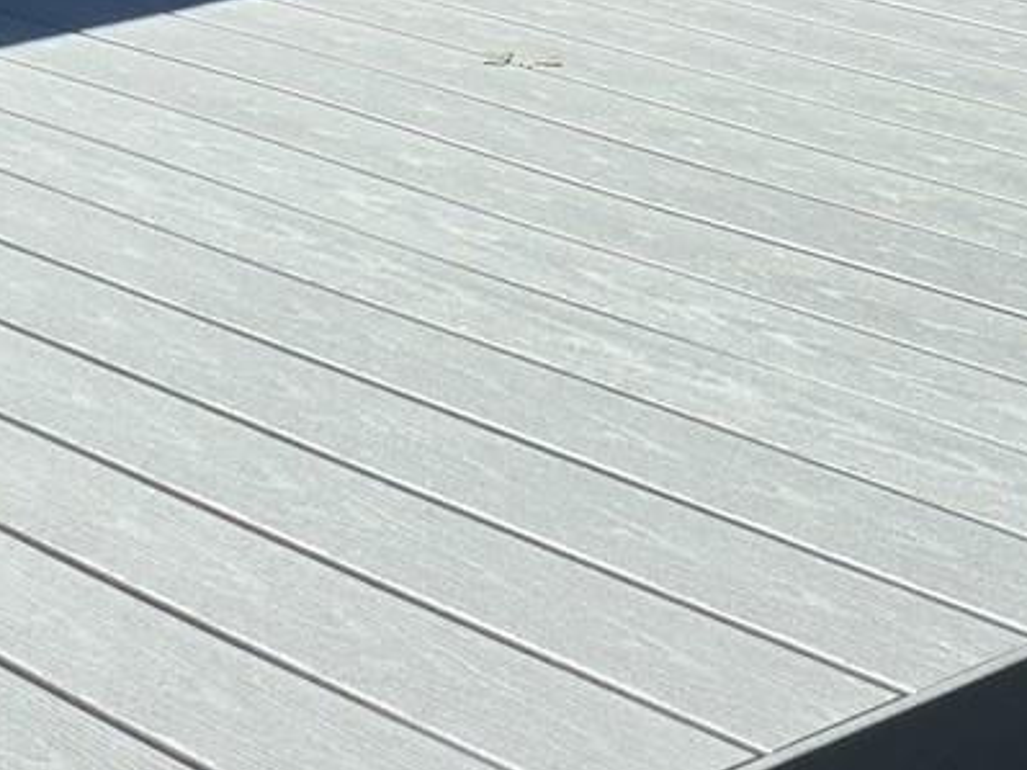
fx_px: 3500
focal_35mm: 118
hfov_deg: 16.7
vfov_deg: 11.0
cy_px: -919
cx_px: 566
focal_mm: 6.25
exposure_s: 1/2664
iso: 80
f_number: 1.7
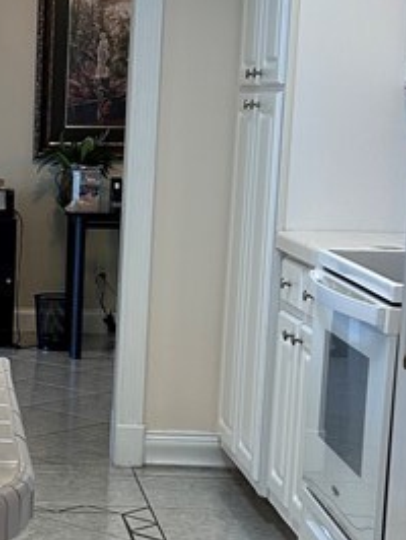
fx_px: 1561
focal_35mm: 100
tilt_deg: -10.0
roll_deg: -1.1
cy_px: 378
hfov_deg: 14.2
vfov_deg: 19.5
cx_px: -118
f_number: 1.5
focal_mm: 5.7
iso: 80
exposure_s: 1/120
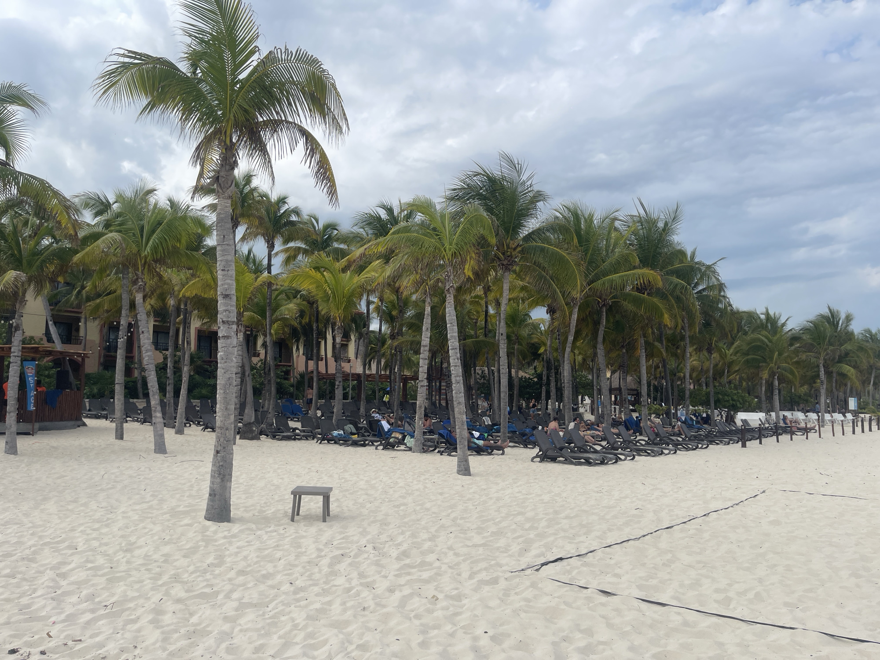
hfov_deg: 69.4
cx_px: 440
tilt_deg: +5.5
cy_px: 330
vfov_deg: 54.9
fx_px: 636
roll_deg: +0.2
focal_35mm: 25
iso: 32
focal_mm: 5.1
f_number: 1.6
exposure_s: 1/5917
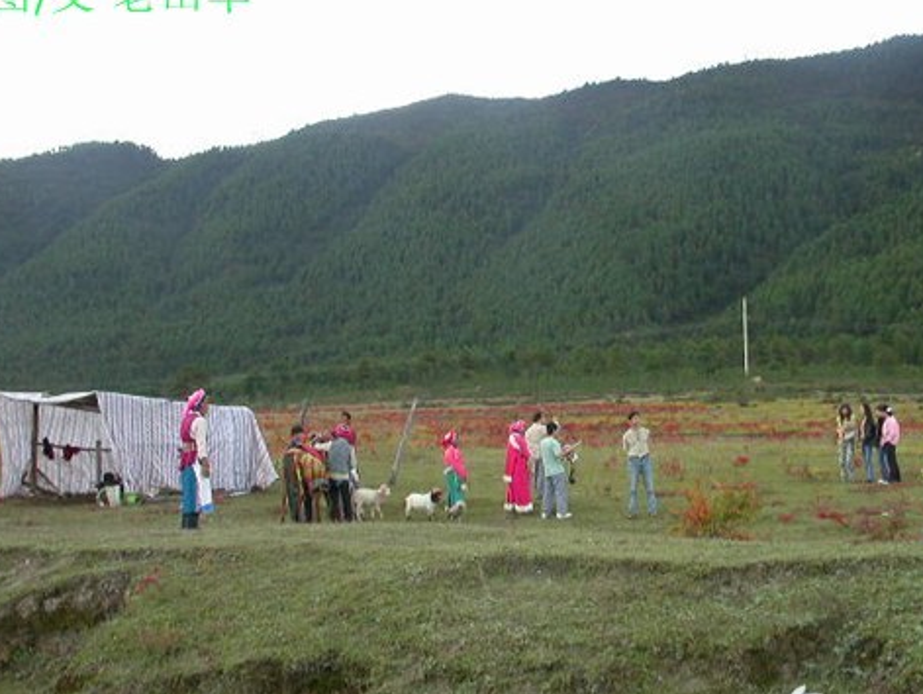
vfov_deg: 31.5
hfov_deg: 41.1
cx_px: 531
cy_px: 369
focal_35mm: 46
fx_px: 1227
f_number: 5.3
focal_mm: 7.85
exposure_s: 1/132
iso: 100
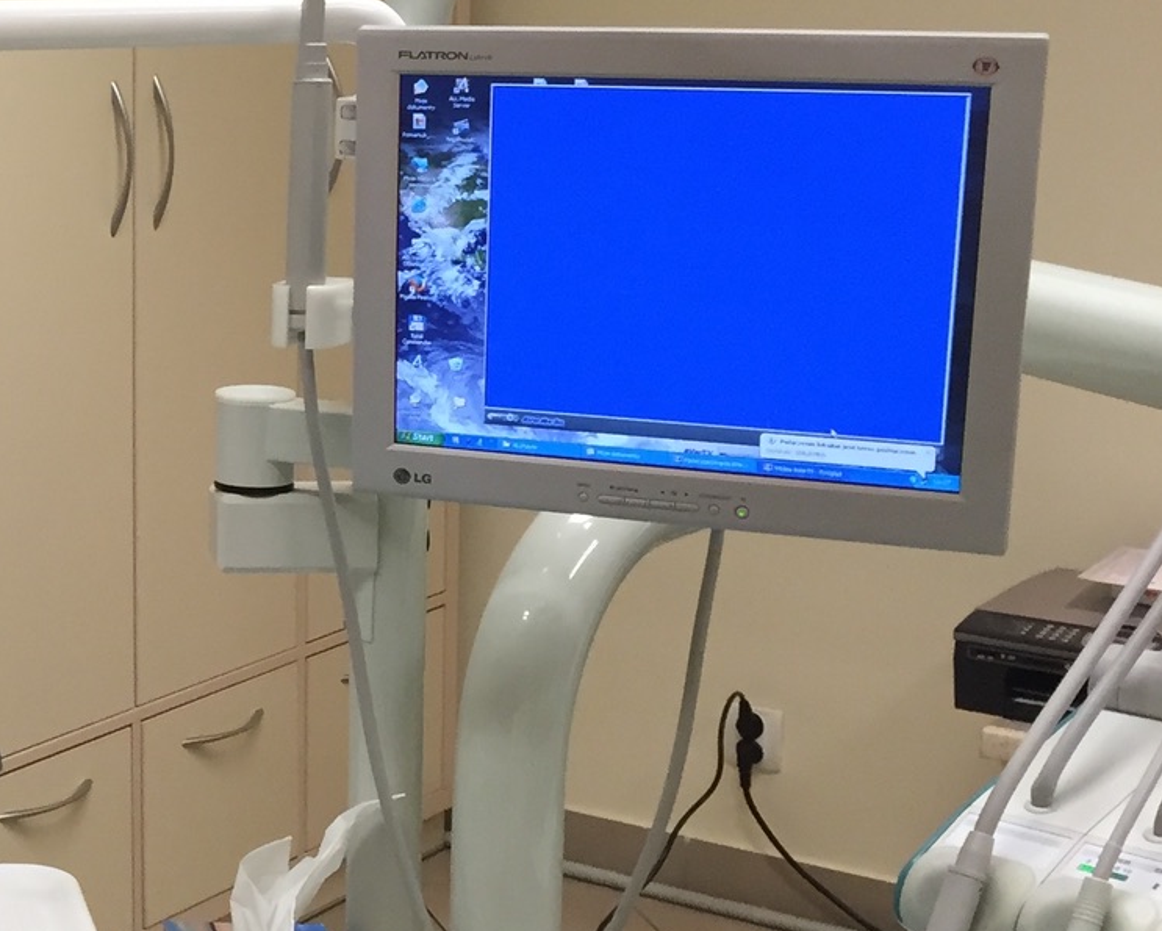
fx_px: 2684
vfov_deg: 19.7
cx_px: -427
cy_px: 376
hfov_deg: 21.6
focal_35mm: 78
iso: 50
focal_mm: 4.15
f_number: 2.2
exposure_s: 1/33
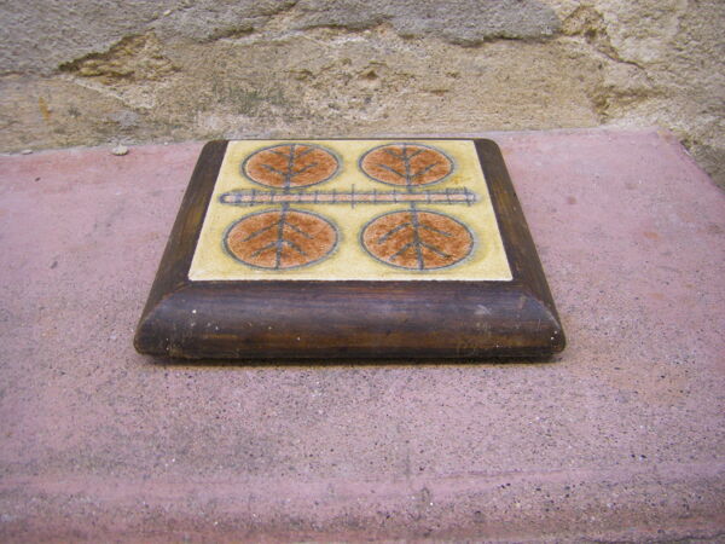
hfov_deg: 49.0
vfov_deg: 37.7
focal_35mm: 38
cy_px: 272
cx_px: 362
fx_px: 796
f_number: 3.5
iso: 200
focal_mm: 6.3
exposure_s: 1/50
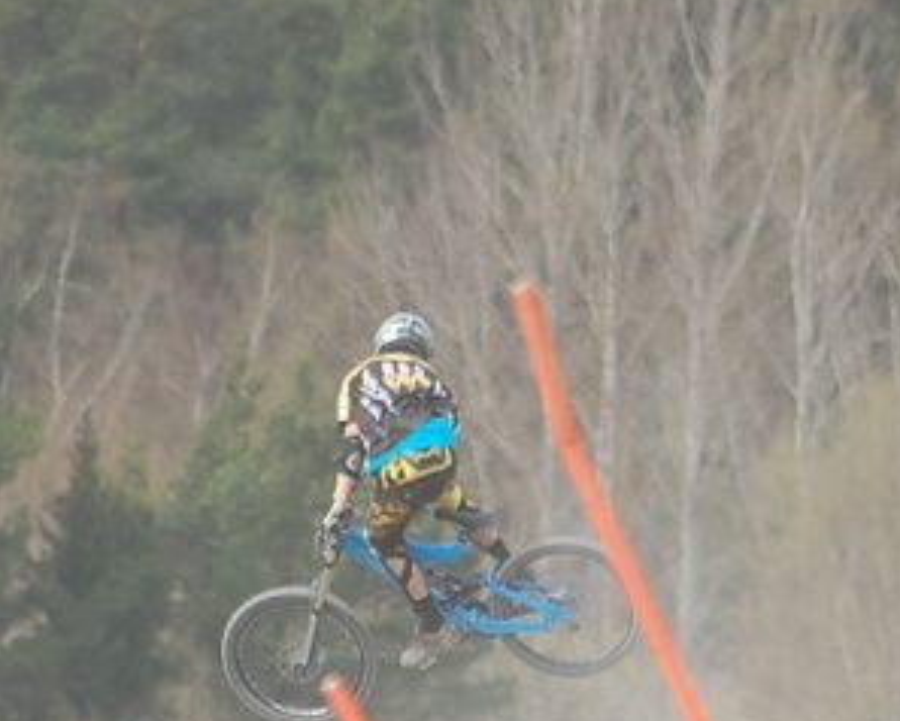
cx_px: 608
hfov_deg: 1.9
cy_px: 500
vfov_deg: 1.5
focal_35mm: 1030
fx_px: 27454
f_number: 5.6
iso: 400
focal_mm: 300
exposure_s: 1/1000
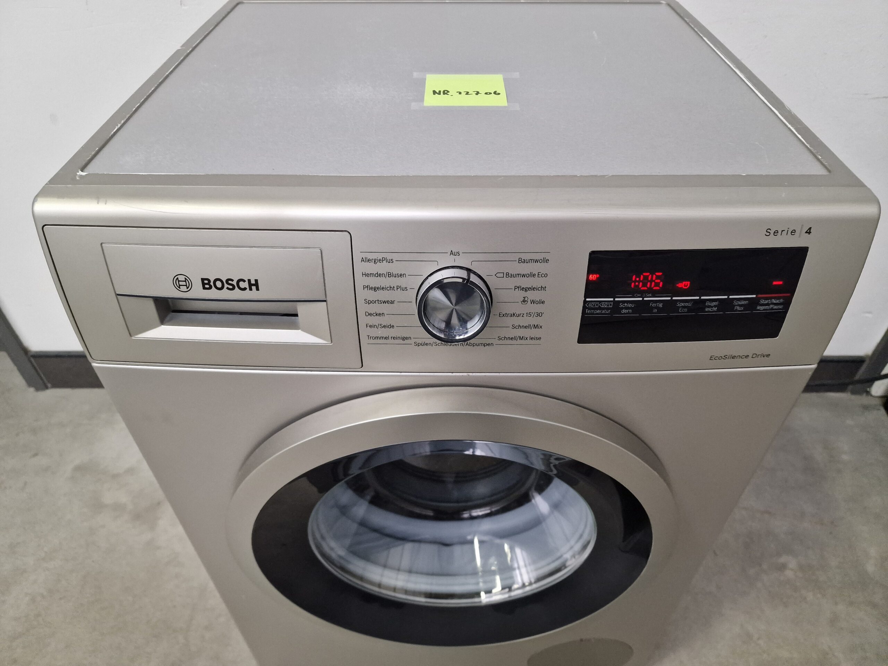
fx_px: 590
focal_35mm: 23
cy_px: 333
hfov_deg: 73.9
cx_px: 444
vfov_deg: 58.9
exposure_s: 1/100
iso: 640
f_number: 1.8
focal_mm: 6.4
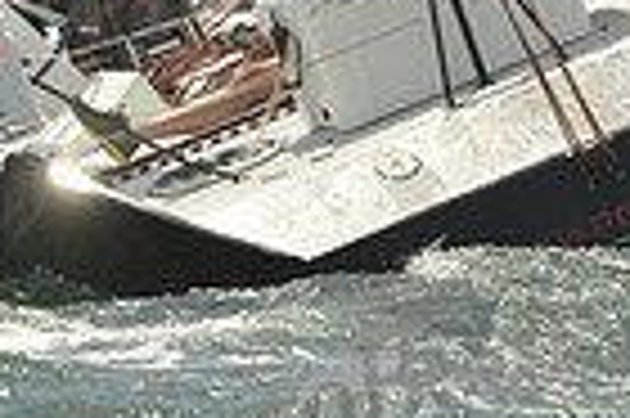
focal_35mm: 686
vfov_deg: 2.0
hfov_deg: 3.0
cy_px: -236
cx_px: -158
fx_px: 11991
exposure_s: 1/1250
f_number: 9
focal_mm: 165
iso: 280
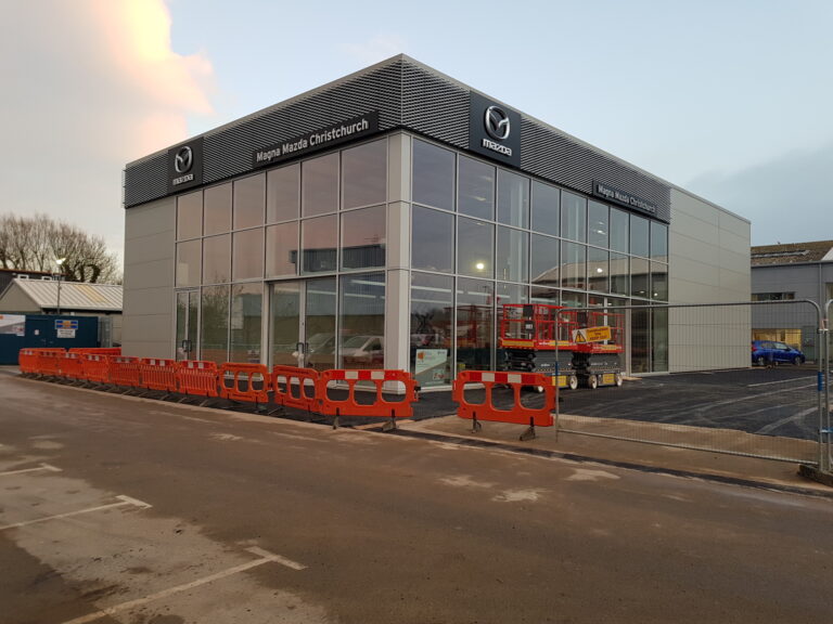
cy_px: 312
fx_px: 626
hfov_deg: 67.3
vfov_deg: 53.1
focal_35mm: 26
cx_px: 416
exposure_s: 1/108
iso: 40
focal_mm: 4.2
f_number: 1.7
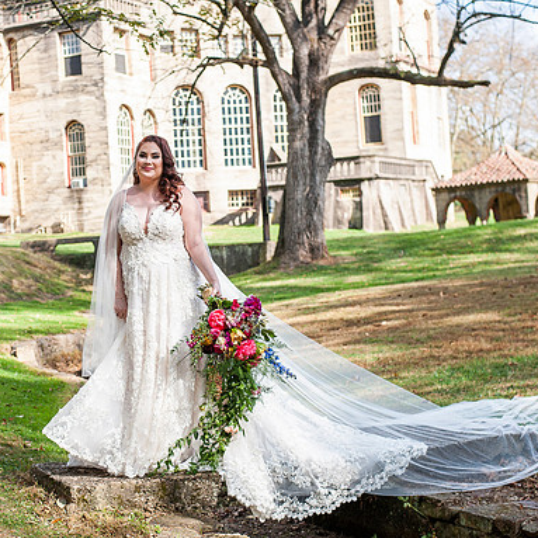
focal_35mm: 66
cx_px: 197
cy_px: 270
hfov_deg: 26.0
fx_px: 1161
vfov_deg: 26.1
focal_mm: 50
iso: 400
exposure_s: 1/1250
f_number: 4
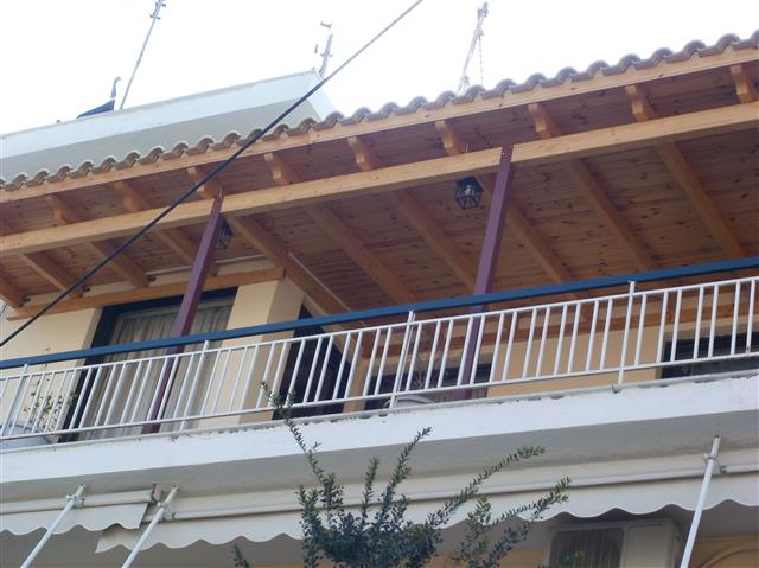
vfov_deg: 18.2
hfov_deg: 24.1
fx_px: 1775
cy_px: 284
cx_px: 380
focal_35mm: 81
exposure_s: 1/250
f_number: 4.8
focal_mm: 14.2
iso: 100
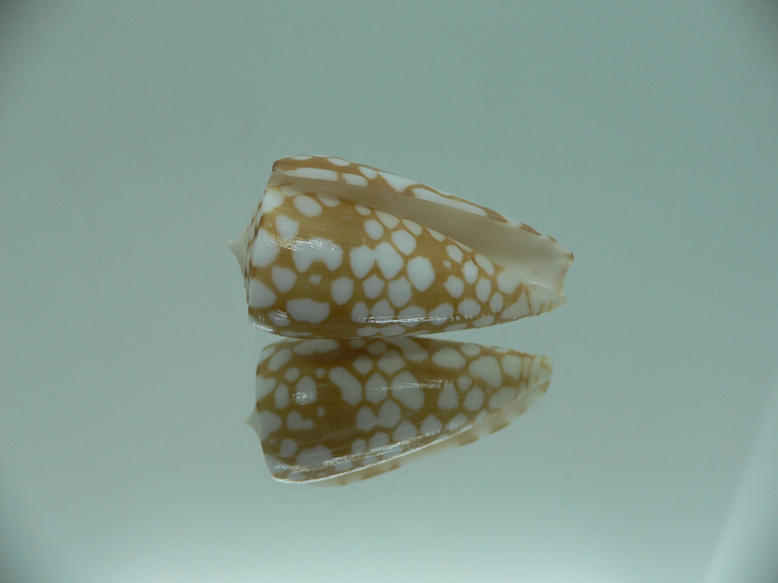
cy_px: 292
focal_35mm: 35
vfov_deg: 40.7
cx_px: 389
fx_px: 787
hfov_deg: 52.6
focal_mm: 4.6
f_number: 2.8
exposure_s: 1/60
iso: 80
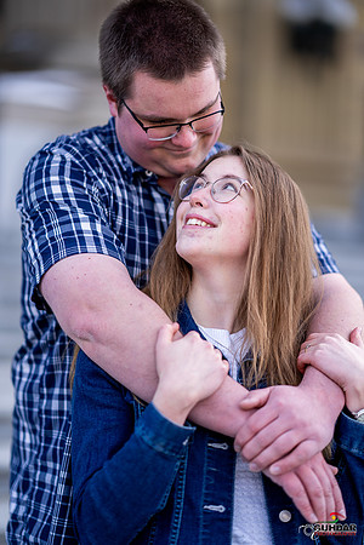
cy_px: 272
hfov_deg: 16.1
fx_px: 1289
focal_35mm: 85
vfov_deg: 23.9
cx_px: 182
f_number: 1.4
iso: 160
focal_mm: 85
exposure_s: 1/1600
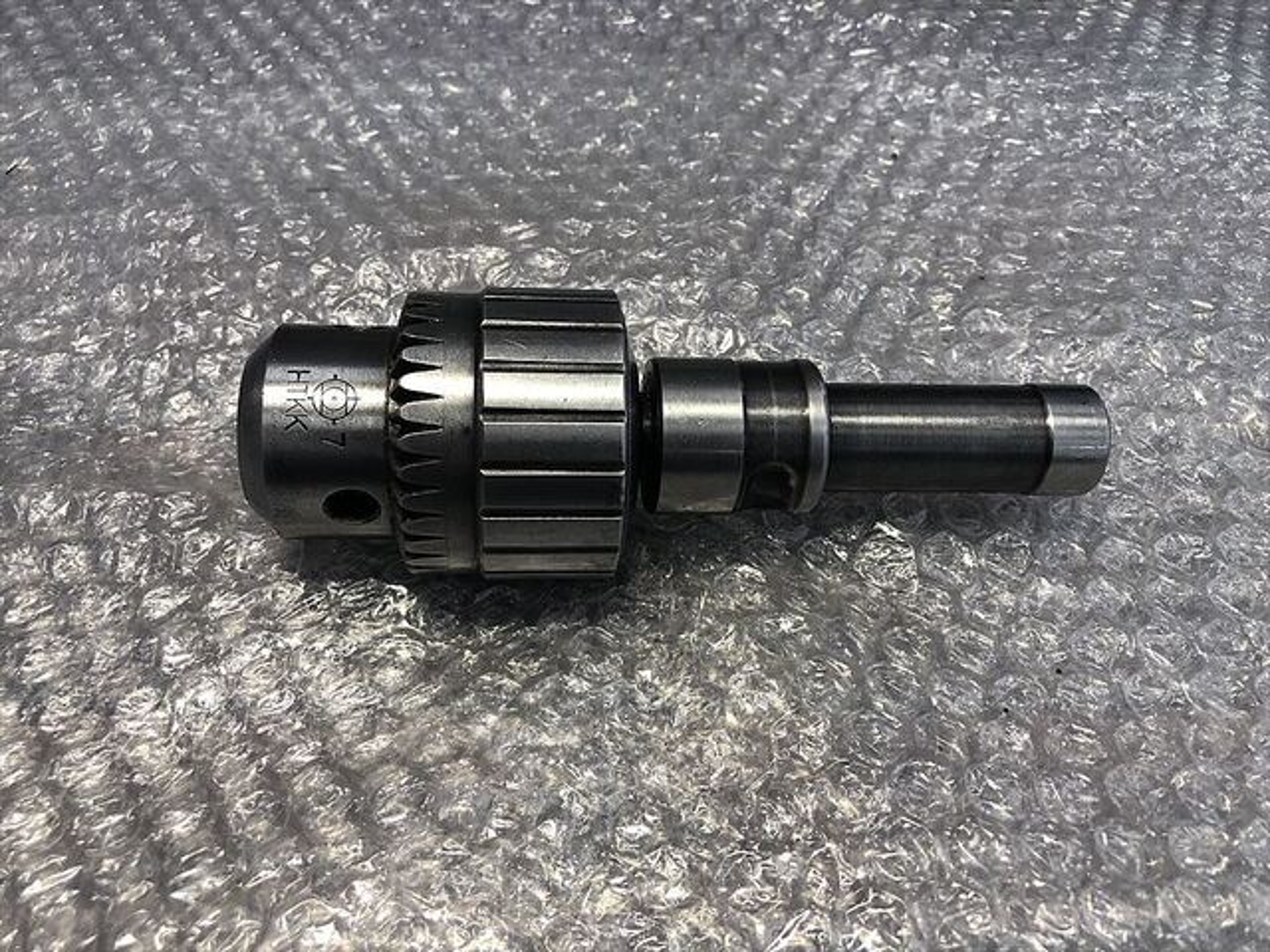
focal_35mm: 28
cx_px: 635
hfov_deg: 63.4
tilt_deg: -51.1
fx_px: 1027
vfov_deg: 49.7
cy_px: 476
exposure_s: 1/50
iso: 32
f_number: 1.8
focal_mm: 3.99
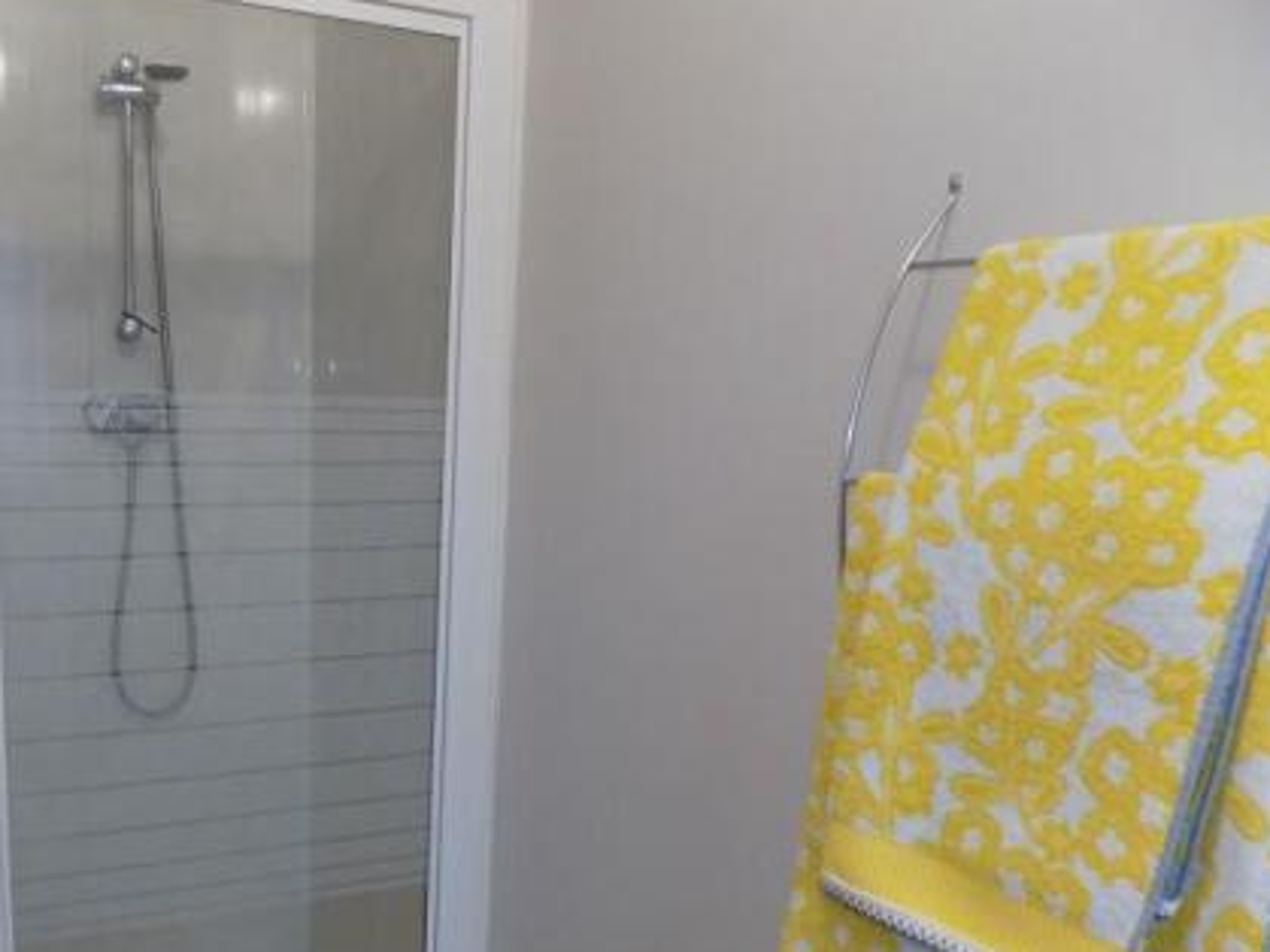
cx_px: 399
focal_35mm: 32
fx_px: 1174
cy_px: 632
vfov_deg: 43.5
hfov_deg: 55.3
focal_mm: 4
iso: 280
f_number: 3.1
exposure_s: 1/30
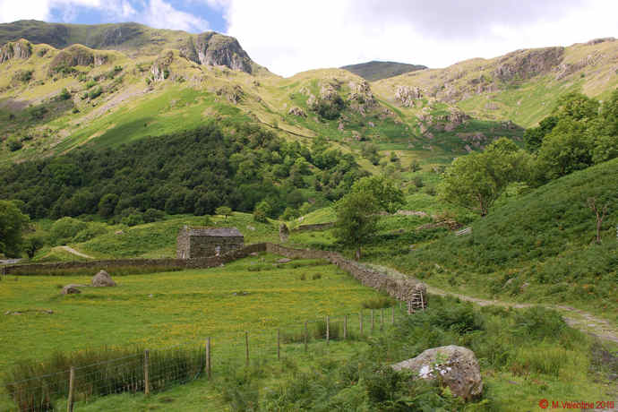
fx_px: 798
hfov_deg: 42.3
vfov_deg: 28.9
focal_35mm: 46
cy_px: 206
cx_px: 309
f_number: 11
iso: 100
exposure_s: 1/10
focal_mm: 31
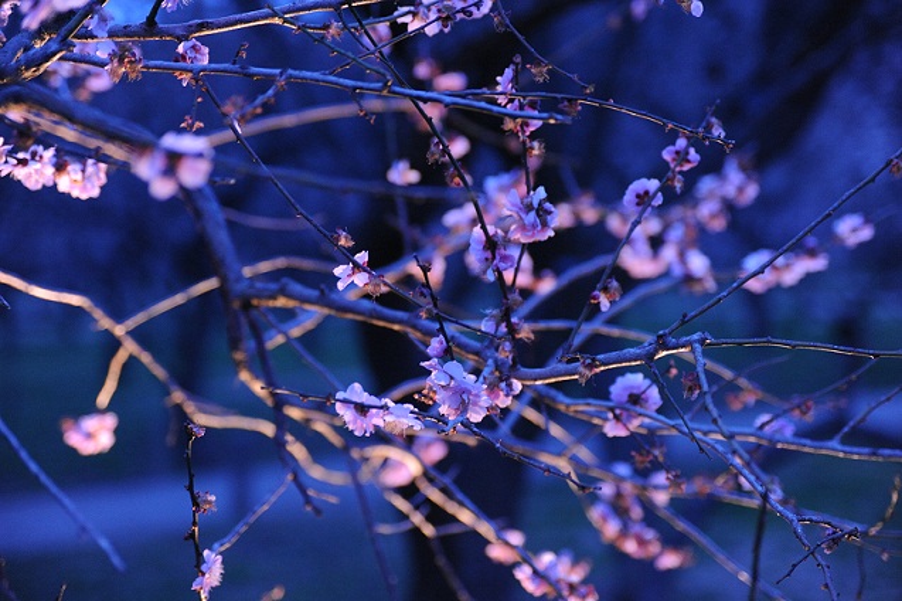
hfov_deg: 22.6
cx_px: 451
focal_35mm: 90
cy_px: 300
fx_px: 2254
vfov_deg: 15.2
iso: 3200
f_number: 5.6
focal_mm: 90
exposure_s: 1/40
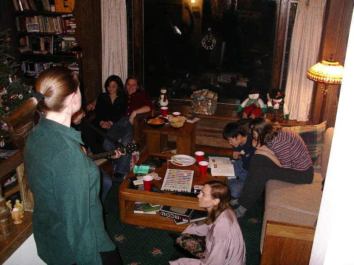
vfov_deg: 38.7
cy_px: 132
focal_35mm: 37
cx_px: 177
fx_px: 378
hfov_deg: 50.1
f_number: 2.8
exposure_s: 1/40
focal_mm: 7.8
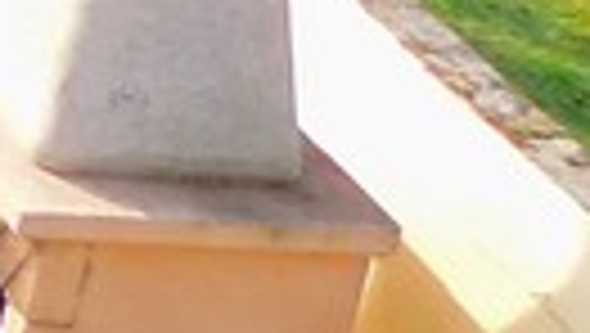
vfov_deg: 5.7
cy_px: -828
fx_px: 2991
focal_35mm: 191
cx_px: -1459
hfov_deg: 8.4
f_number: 3
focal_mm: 4
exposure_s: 1/400
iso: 125
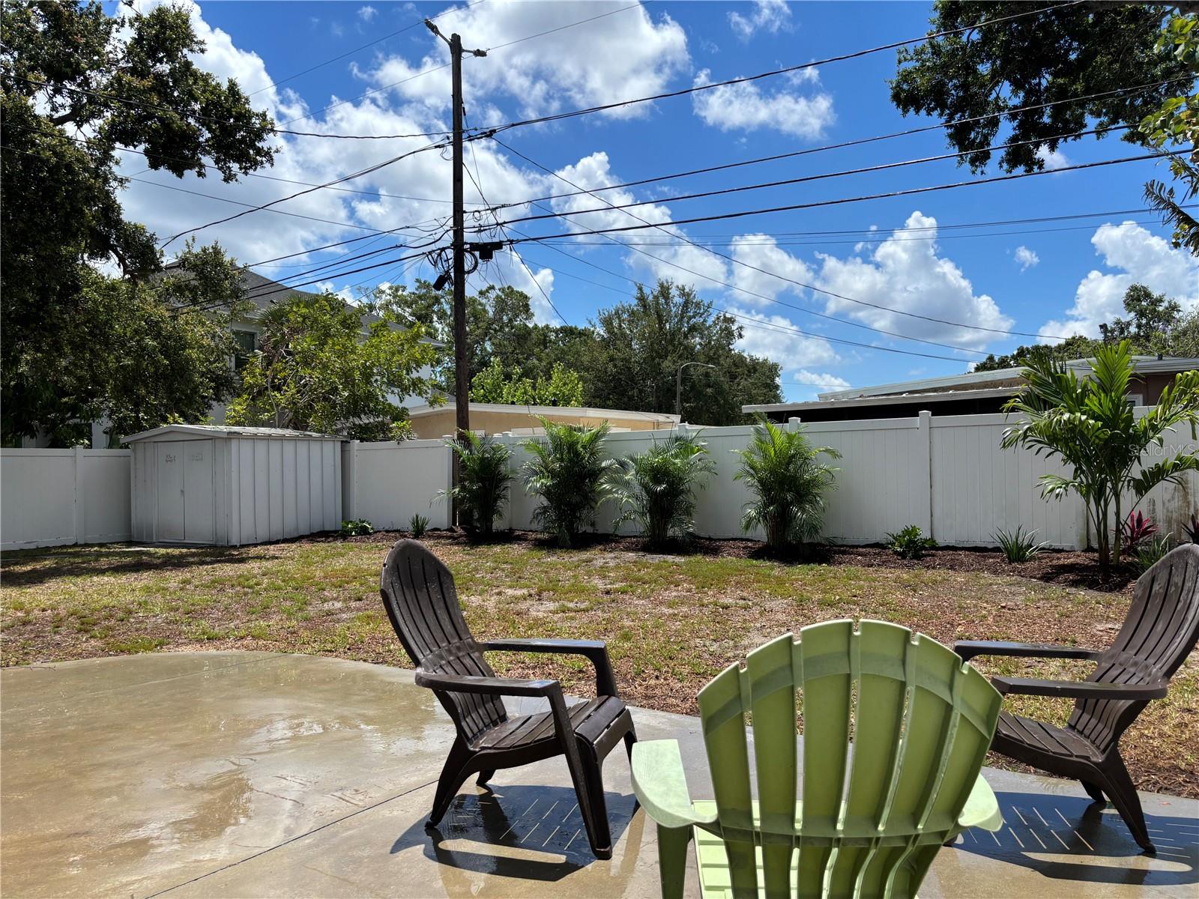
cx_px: 600
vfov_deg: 53.1
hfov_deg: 67.3
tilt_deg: +1.6
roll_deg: +2.4
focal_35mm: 26
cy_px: 450
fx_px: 901
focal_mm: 5.96
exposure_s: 1/4255
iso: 50
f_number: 1.6
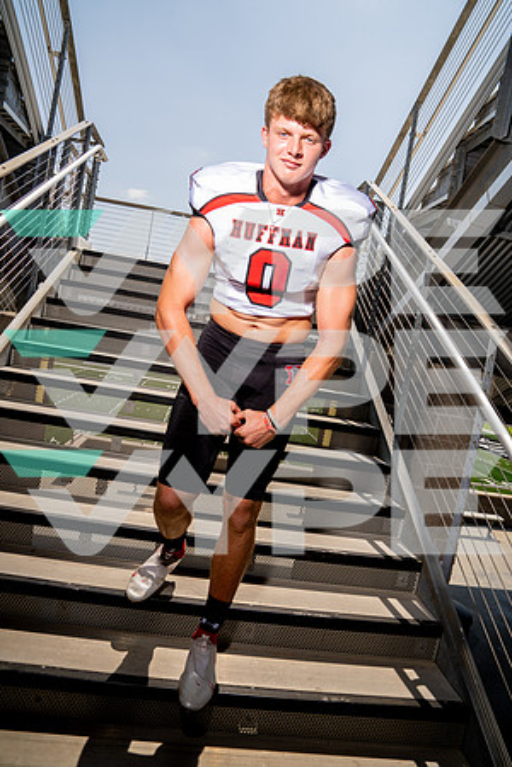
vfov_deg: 73.7
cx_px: 256
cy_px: 384
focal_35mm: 24
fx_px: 512
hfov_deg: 53.1
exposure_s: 1/250
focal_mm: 24
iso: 100
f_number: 8
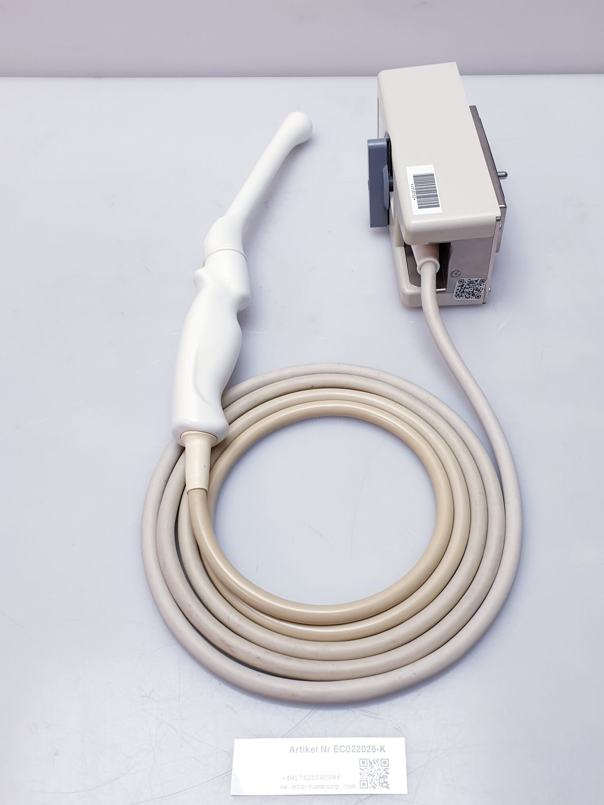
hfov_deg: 42.9
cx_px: 344
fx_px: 768
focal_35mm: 33
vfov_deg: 55.3
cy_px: 393
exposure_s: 1/100
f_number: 2.4
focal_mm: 4.3
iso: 64
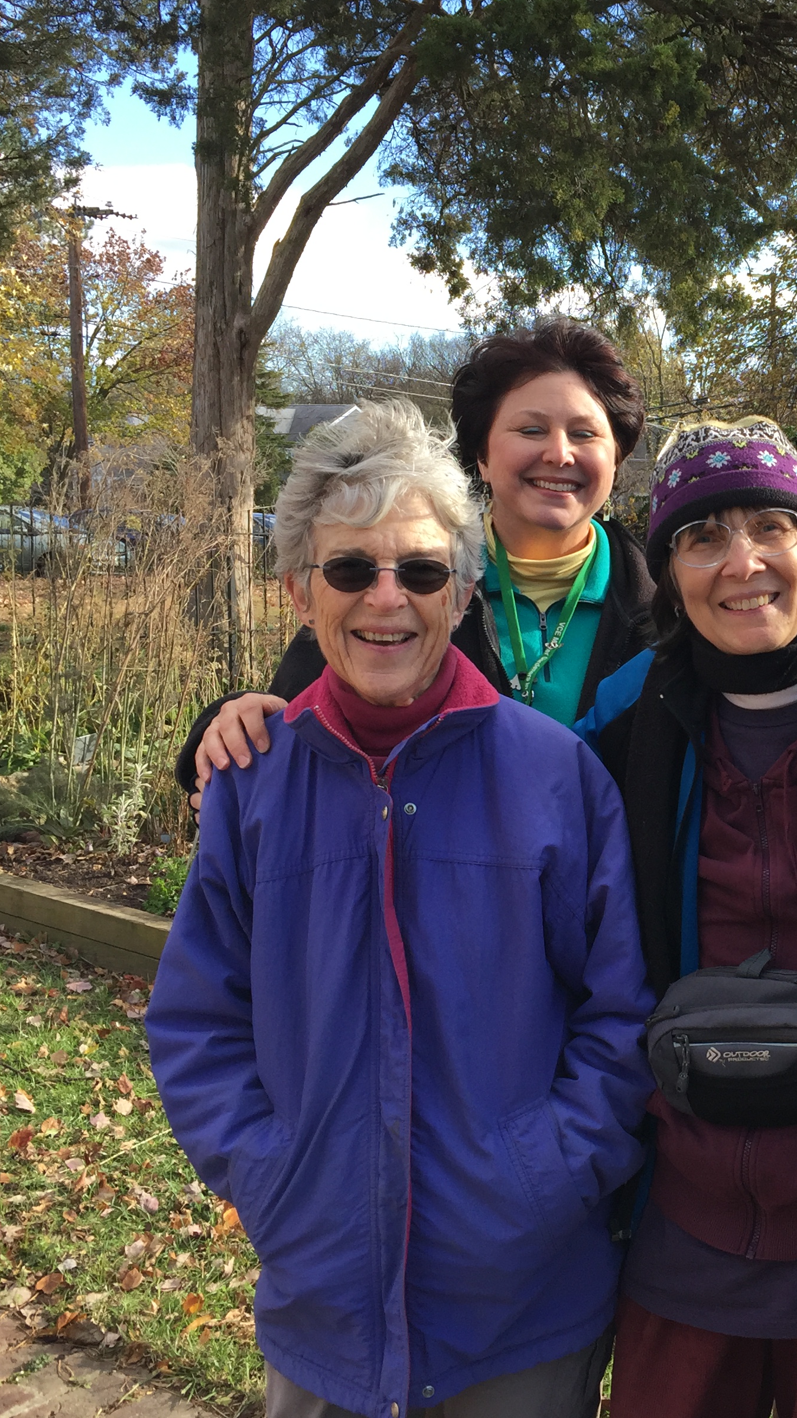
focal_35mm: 43
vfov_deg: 47.4
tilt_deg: -7.5
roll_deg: -1.7
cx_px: 798
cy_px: 712
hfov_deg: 26.3
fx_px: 1615
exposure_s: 1/421
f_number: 2.2
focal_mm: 4.15
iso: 32
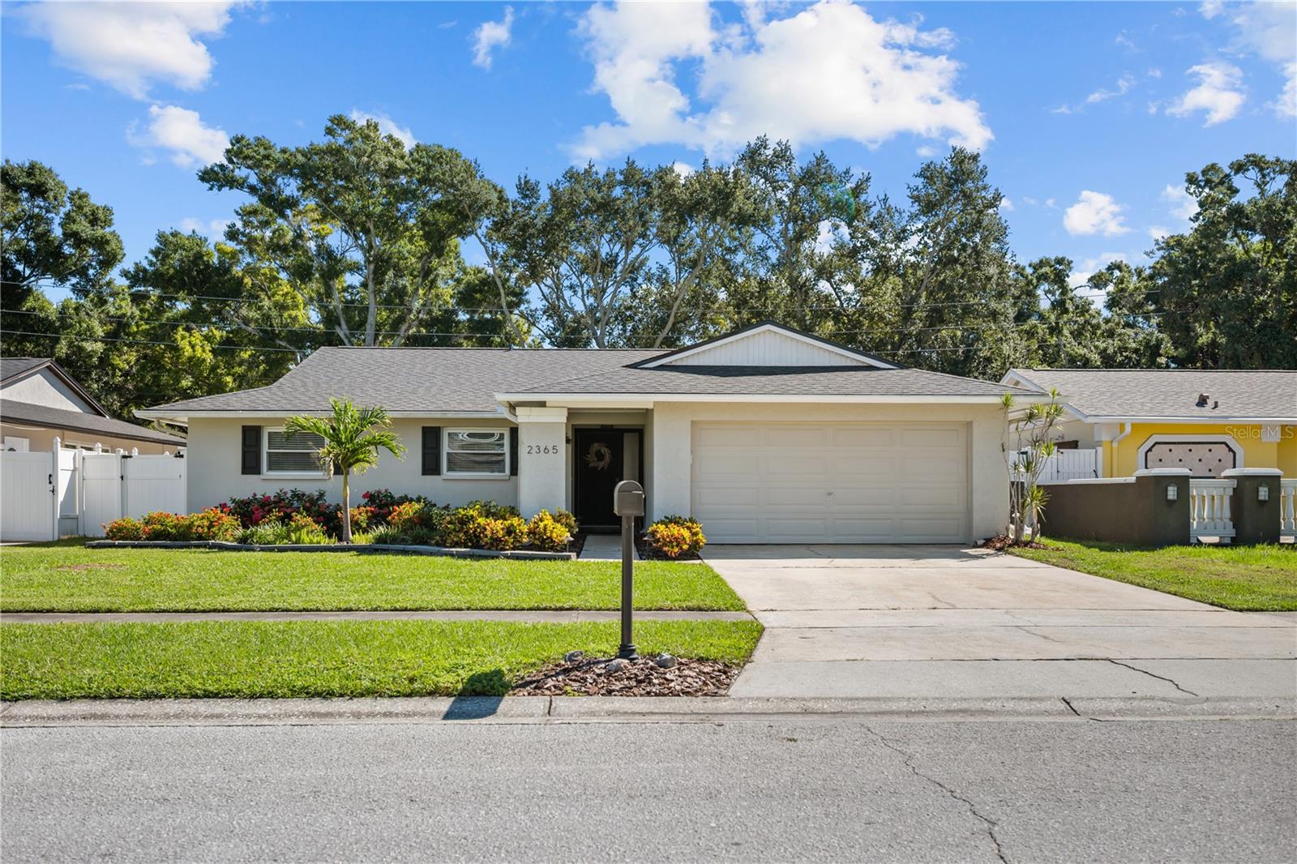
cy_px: 432
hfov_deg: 61.9
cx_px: 648
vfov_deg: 43.6
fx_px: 1081
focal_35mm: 30
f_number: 4
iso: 100
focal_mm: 30
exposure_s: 1/800
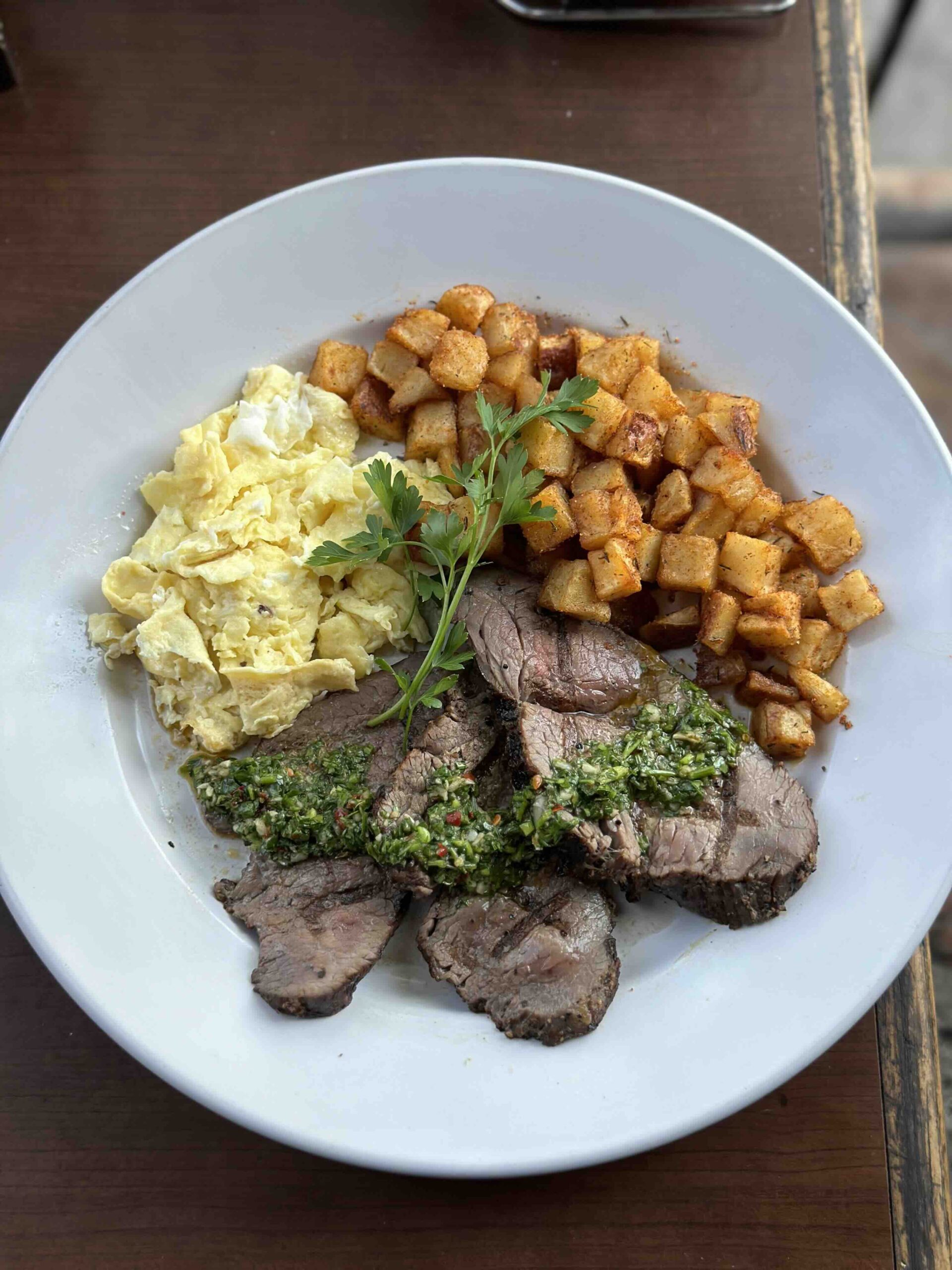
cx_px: 476
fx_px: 1760
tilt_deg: -75.3
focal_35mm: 48
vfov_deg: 39.7
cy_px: 635
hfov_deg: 30.3
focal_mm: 6.86
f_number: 1.78
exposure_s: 1/823
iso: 80
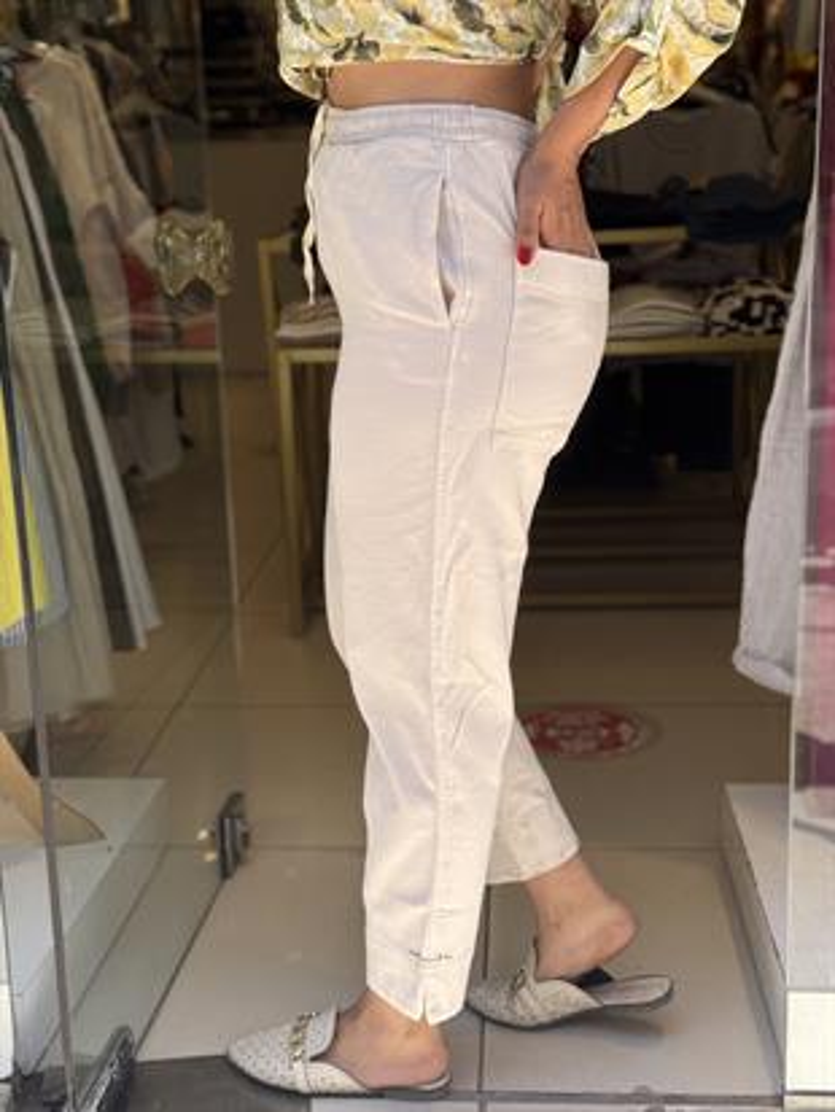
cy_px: 556
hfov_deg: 30.3
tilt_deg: -14.2
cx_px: 418
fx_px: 1543
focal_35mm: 48
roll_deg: +0.4
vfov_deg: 39.6
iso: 80
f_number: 1.78
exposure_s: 1/1307
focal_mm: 6.76
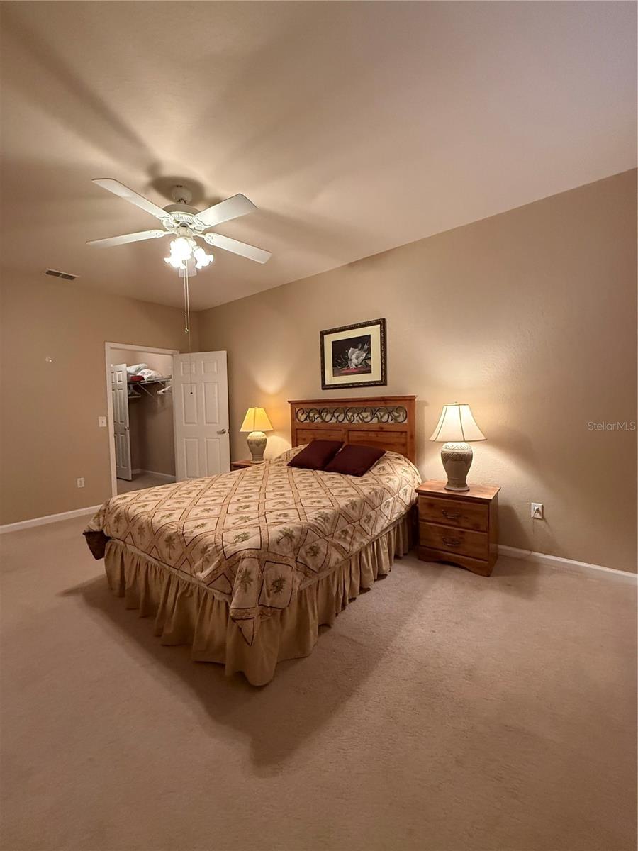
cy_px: 426
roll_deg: +1.1
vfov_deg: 102.1
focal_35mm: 14
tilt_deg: -2.0
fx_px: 344
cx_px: 319
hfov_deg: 85.7
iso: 640
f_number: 2.2
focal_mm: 2.22
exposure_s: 1/60
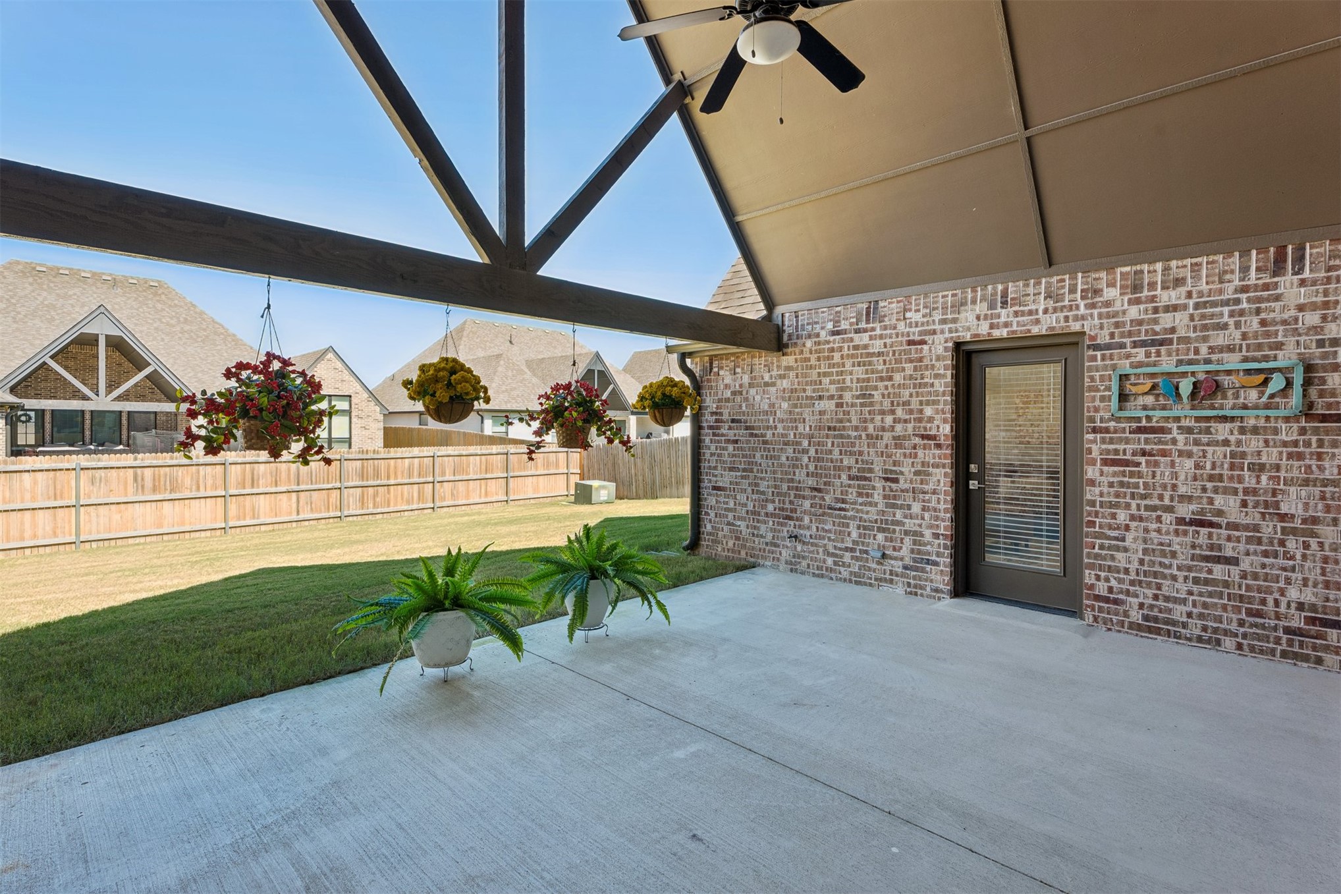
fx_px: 596
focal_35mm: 16
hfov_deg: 96.7
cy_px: 447
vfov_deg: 73.7
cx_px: 670
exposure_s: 1/30
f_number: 9
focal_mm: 16
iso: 160
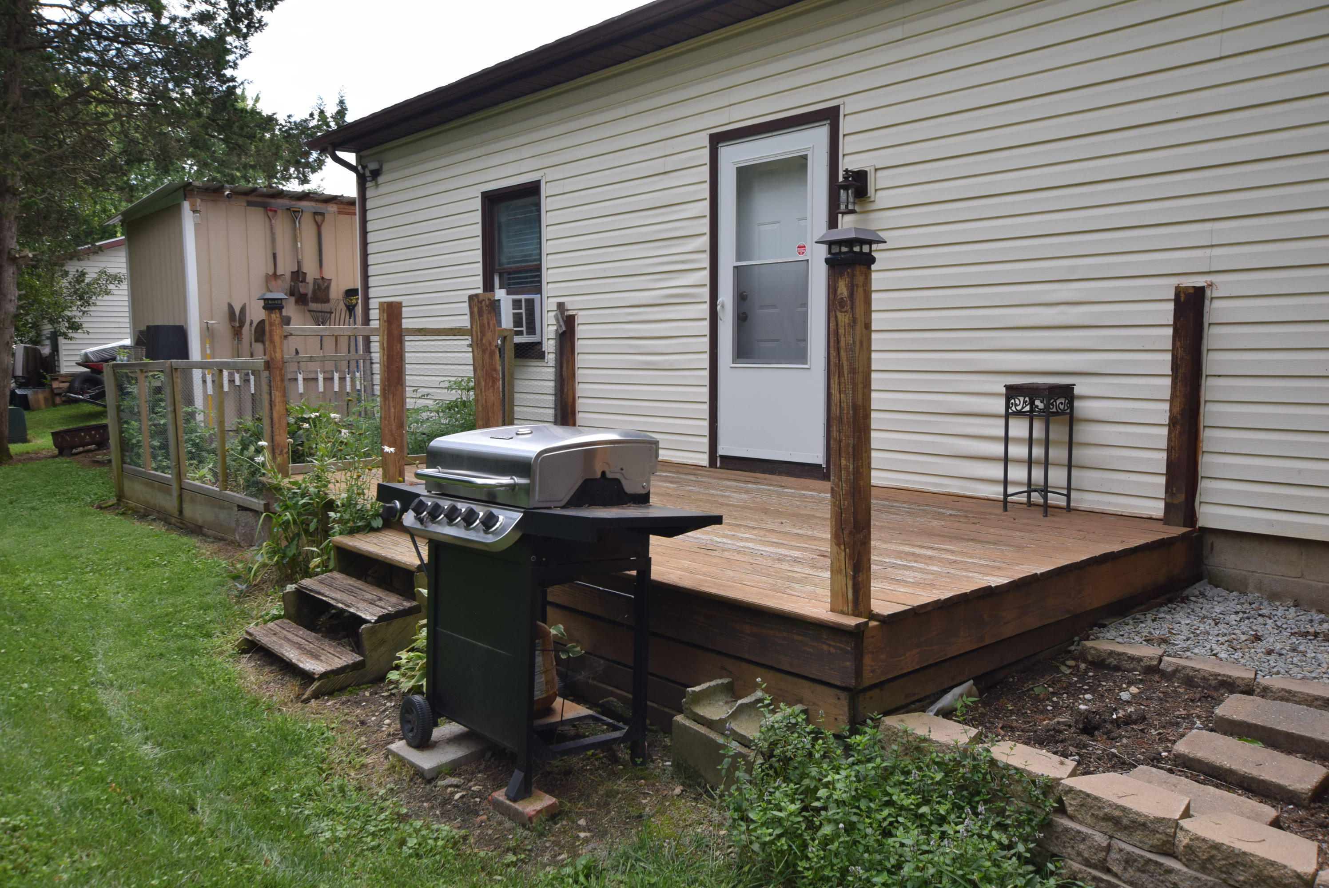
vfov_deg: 48.0
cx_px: 664
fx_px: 997
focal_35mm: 27
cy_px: 444
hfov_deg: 67.3
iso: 320
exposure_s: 1/250
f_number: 8
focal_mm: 18
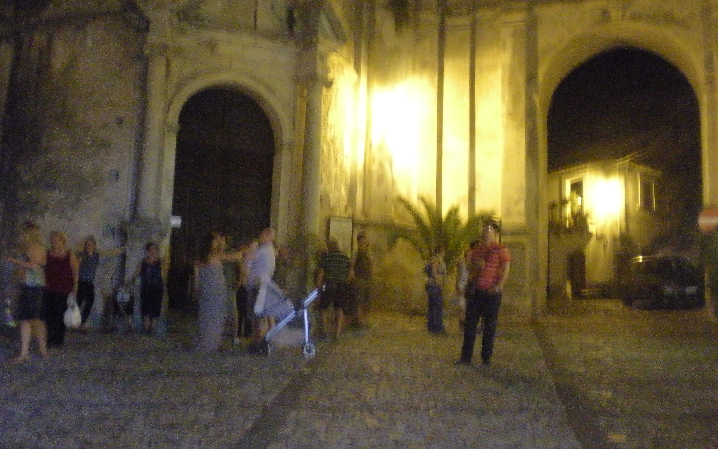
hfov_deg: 44.4
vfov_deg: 28.6
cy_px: 212
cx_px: 345
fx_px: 881
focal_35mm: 45
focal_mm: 6.3
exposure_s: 1/5.5
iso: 800
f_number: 3.1
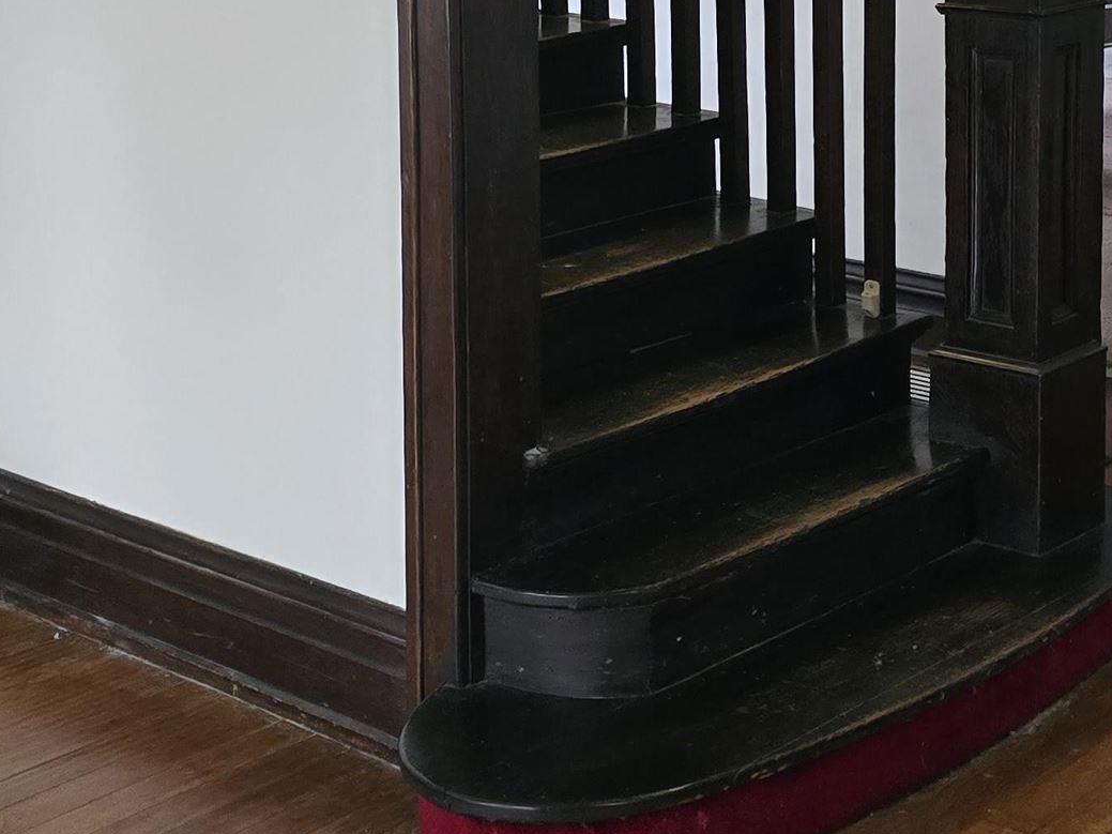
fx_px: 2184
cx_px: 745
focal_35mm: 68
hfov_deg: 28.4
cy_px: 65
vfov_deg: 21.1
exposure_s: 1/120
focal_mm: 6.3
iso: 1000
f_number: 1.7
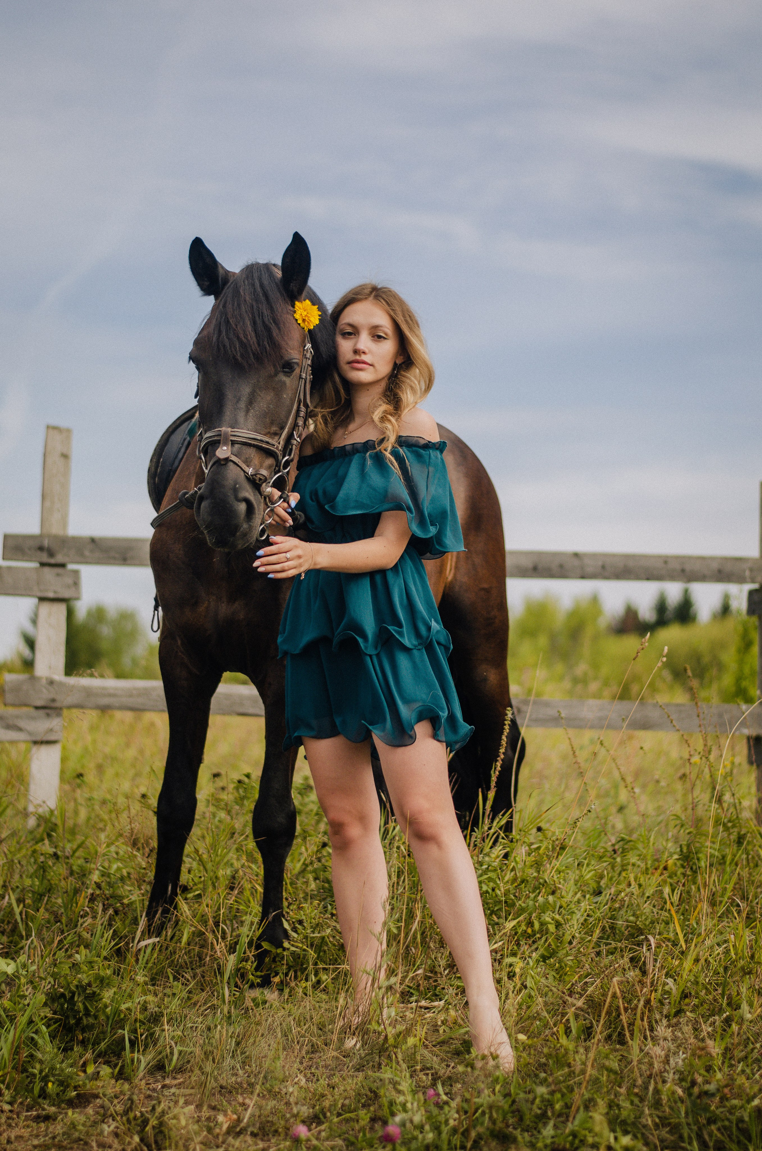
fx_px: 2392
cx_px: 381
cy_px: 576
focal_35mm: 75
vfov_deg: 27.0
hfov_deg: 18.1
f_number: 1.8
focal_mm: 50
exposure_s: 1/1600
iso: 100
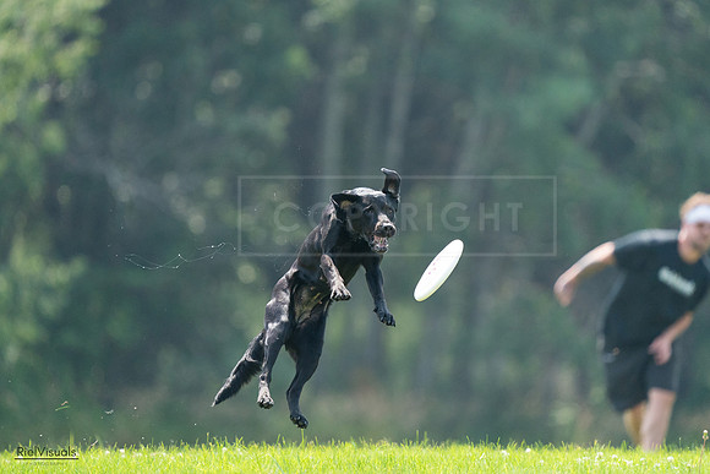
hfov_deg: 4.0
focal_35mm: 514
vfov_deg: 2.7
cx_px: 349
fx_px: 10148
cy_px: 237
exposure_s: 1/4000
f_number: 6.3
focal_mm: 500
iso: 4000
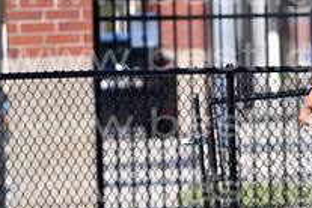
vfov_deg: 1.1
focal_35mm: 1261
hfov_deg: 1.6
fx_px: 10928
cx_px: 350
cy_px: 159
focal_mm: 300
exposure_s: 1/1600
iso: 320
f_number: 5.6
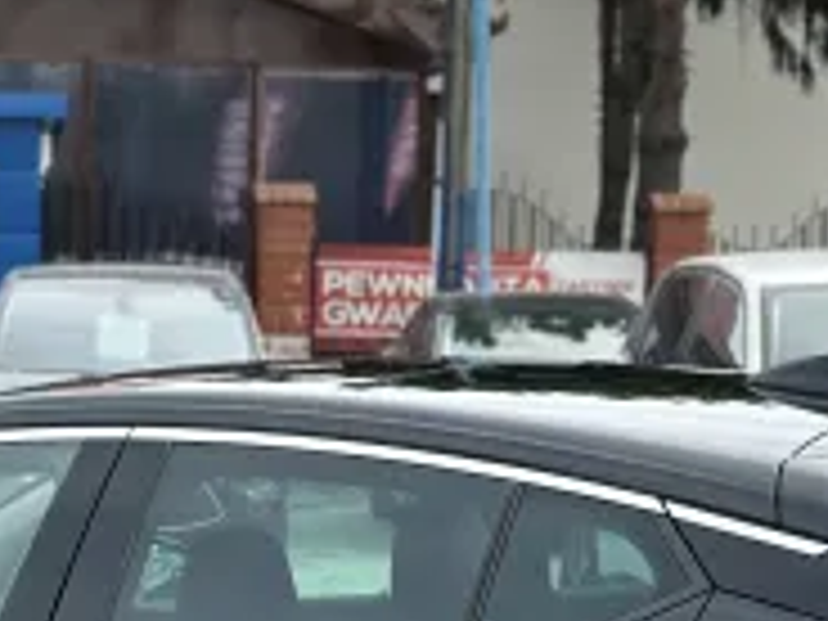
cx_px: 230
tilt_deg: -5.4
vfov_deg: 8.8
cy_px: 711
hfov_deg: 11.8
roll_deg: -1.3
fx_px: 3995
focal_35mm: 167
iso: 80
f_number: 1.78
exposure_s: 1/2667
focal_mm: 6.86
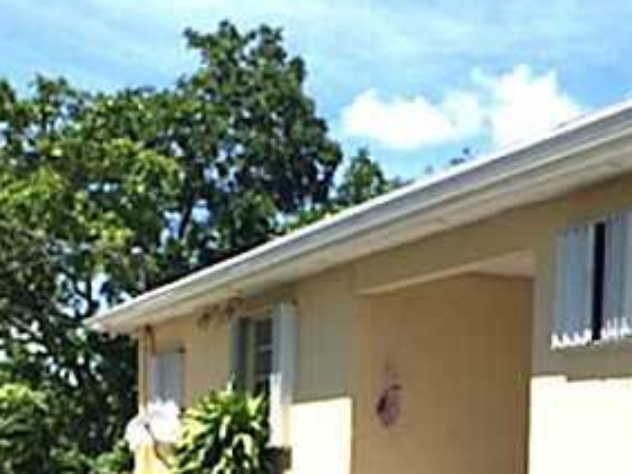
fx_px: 1496
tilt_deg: -3.4
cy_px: 505
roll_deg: -2.1
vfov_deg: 17.4
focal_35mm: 82
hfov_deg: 23.8
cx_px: 371
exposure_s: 1/2639
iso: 32
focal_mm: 4.15
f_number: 2.2
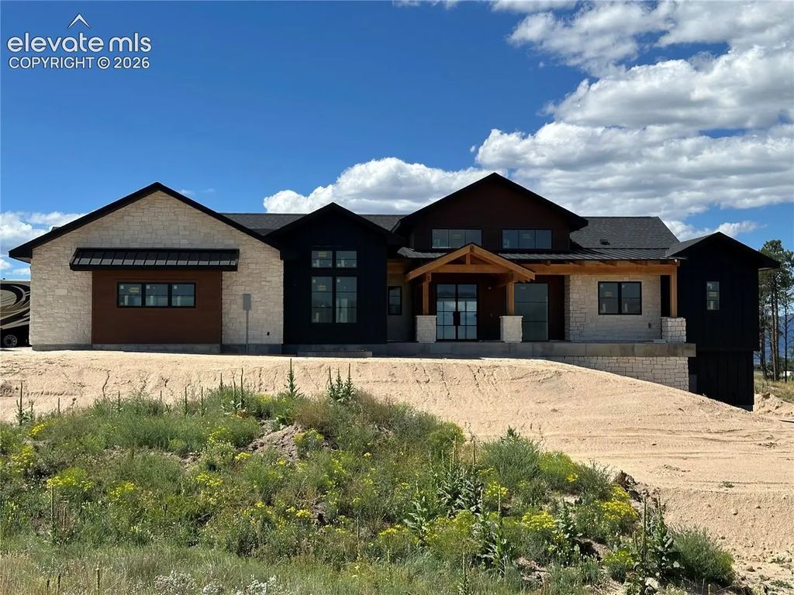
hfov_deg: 39.7
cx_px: 397
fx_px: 1101
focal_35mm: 48
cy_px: 298
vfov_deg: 30.3
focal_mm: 6.86
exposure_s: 1/5000
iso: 64
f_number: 1.78
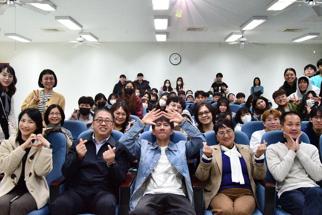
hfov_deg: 53.1
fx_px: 322
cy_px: 108
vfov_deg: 36.9
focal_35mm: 36
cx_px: 161
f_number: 9
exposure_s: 1/320
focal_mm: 24
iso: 20000
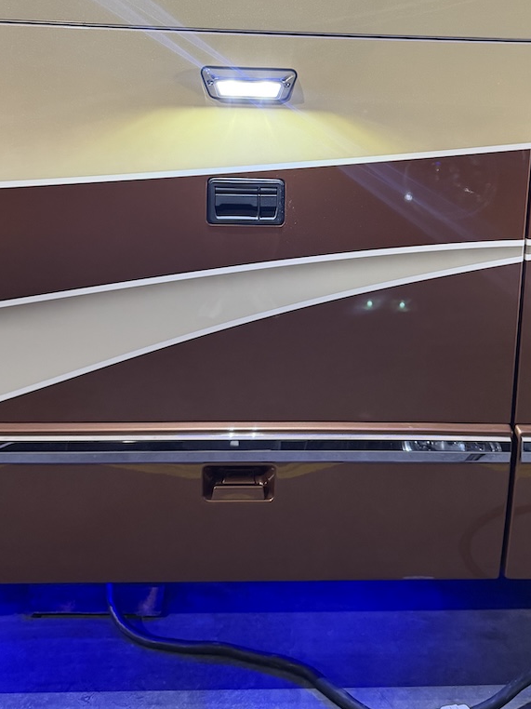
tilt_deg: -8.6
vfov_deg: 43.5
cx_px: 312
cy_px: 185
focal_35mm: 42
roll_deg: -2.6
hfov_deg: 34.2
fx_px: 860
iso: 500
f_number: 1.78
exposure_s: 1/60
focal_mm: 6.76
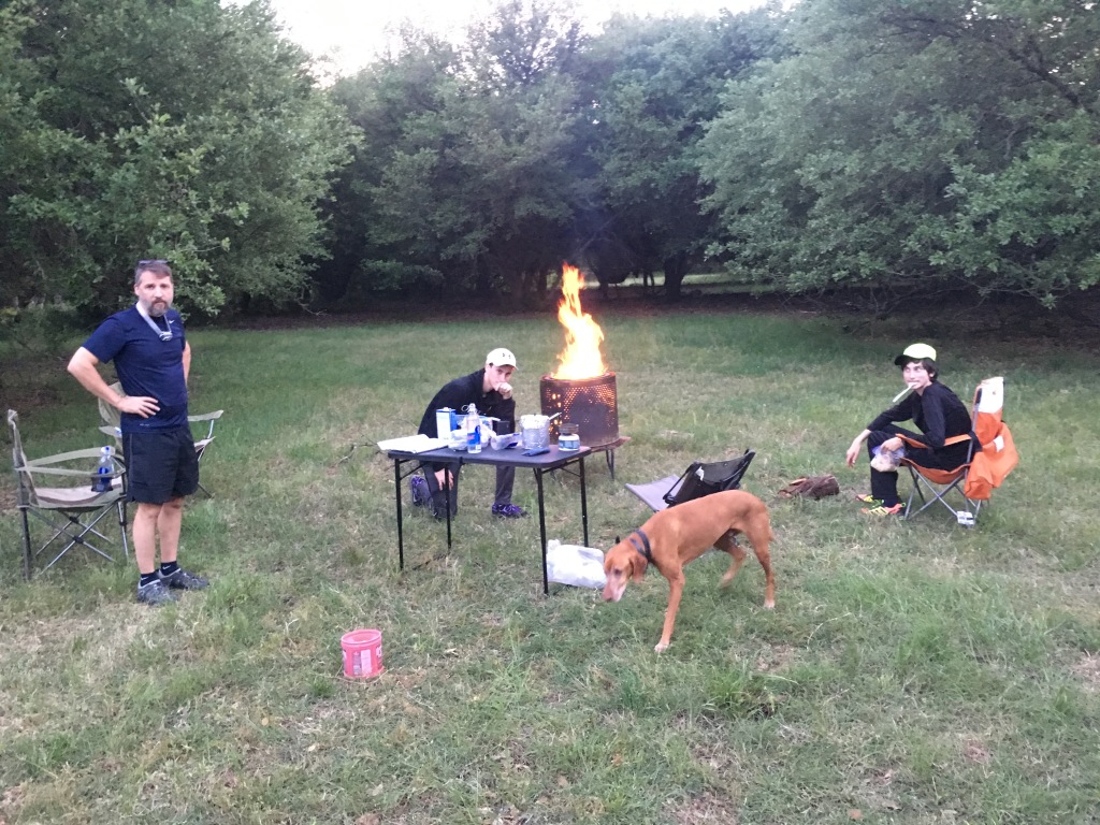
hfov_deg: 61.7
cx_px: 550
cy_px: 412
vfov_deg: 48.2
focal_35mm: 29
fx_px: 922
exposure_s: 1/15
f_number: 2.2
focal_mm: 4.15
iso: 250
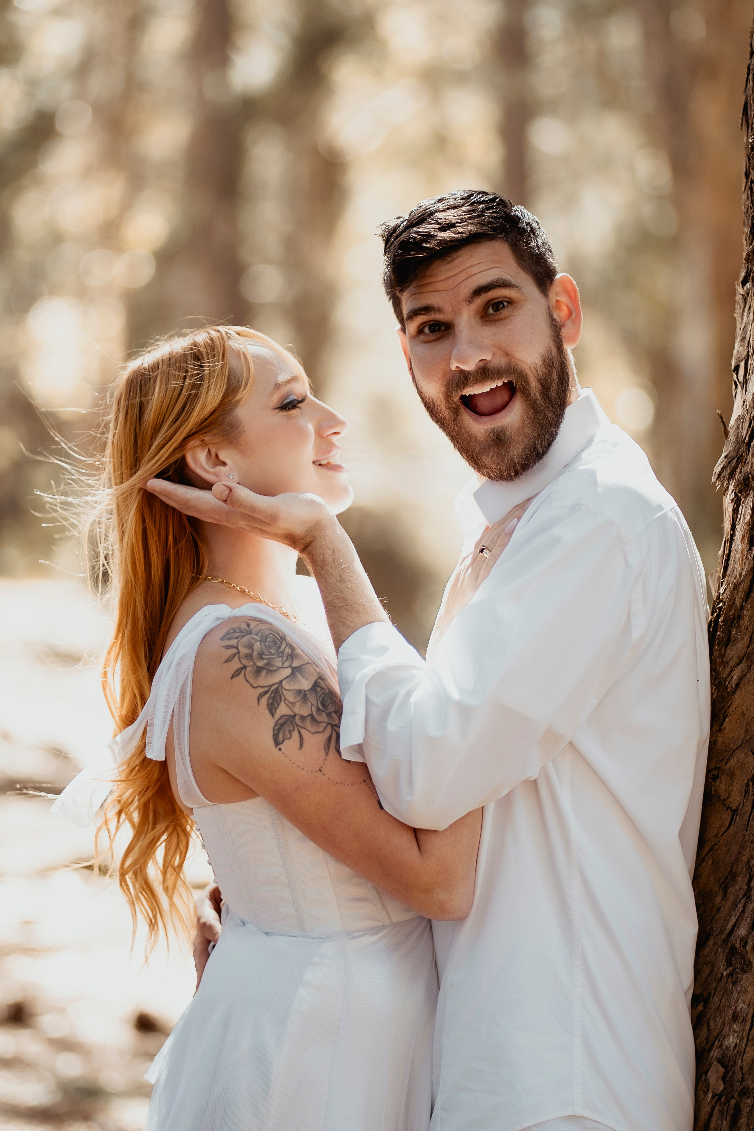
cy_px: 566
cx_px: 377
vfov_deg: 16.1
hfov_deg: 10.8
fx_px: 3990
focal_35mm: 127
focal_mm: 85
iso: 100
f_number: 1.8
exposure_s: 1/200
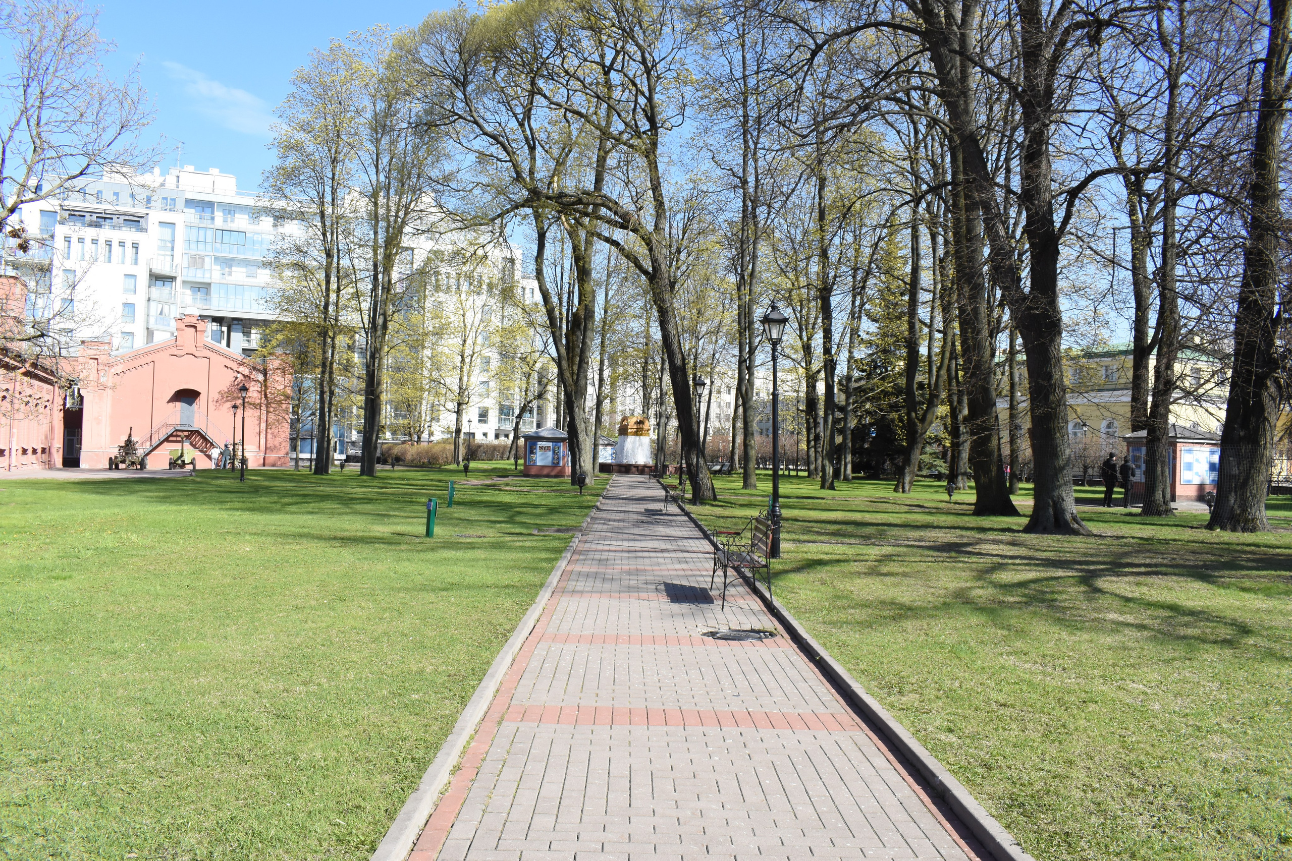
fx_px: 969
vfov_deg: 47.9
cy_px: 430
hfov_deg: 67.4
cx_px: 646
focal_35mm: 27
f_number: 11
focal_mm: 18
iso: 800
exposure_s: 1/500
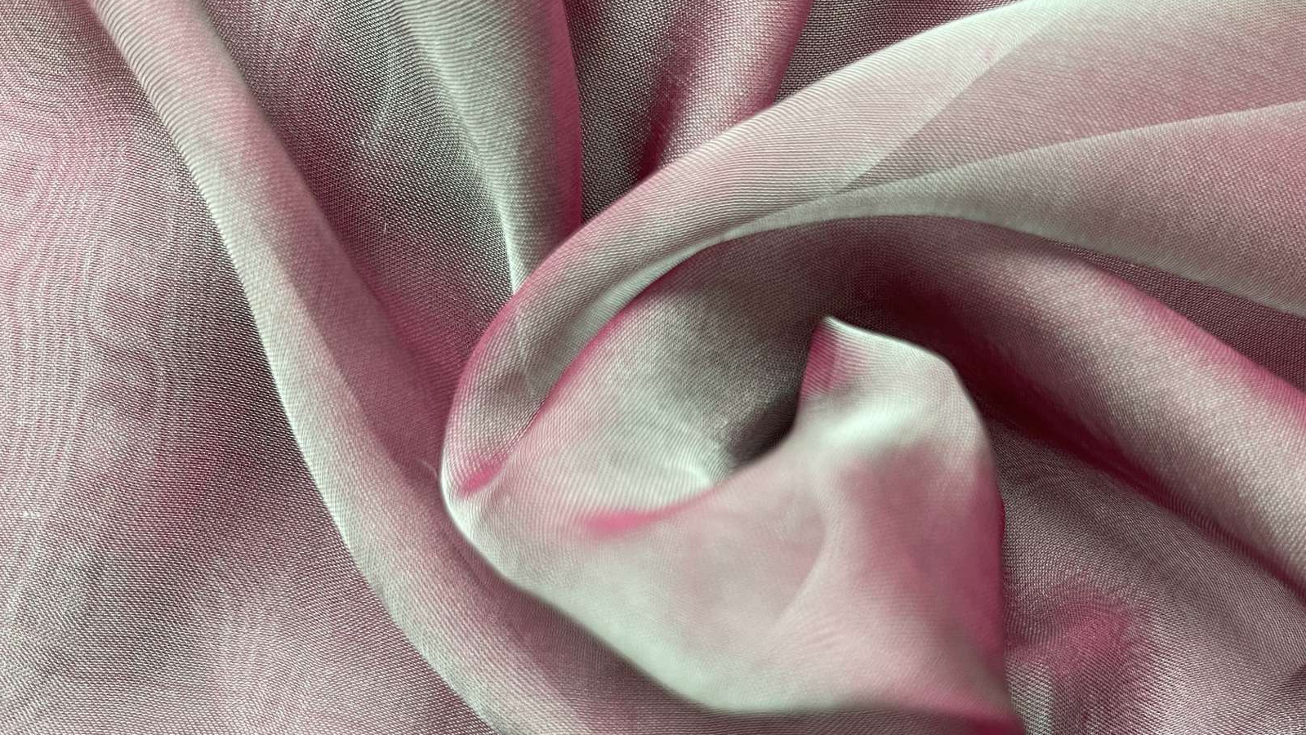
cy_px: 492
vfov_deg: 34.3
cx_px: 742
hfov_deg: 57.8
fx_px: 1178
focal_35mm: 34
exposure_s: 1/60
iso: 100
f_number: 1.6
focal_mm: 5.1
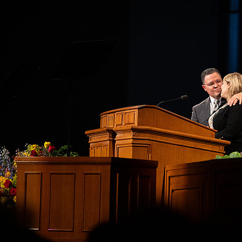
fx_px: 2033
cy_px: 121
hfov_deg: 6.8
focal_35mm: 257
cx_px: 167
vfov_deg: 6.8
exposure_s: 1/500
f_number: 2.8
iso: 2500
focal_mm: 200
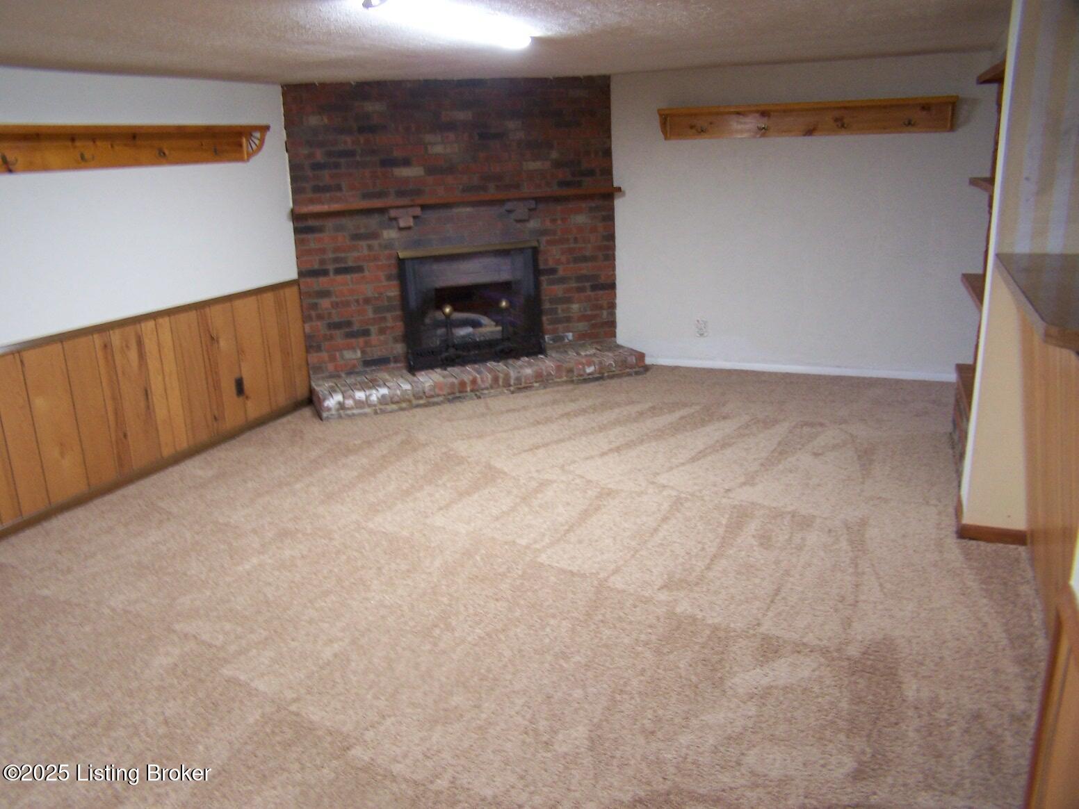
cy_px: 404
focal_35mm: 38
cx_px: 540
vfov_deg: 37.7
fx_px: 1184
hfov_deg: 49.0
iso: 140
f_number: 2.8
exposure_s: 1/8
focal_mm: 6.3
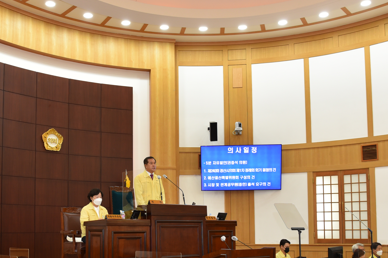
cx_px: 153
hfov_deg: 44.2
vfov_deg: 29.9
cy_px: 198
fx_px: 474
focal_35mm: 44
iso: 800
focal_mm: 24
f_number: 4.5
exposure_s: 1/80
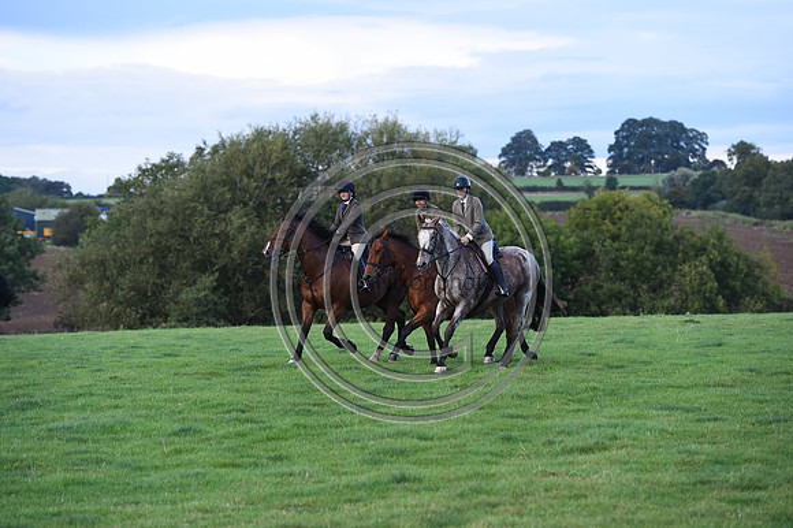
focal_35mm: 155
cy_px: 264
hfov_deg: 13.3
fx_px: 3412
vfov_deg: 8.8
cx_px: 396
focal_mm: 155
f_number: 5
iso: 1400
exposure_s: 1/1250
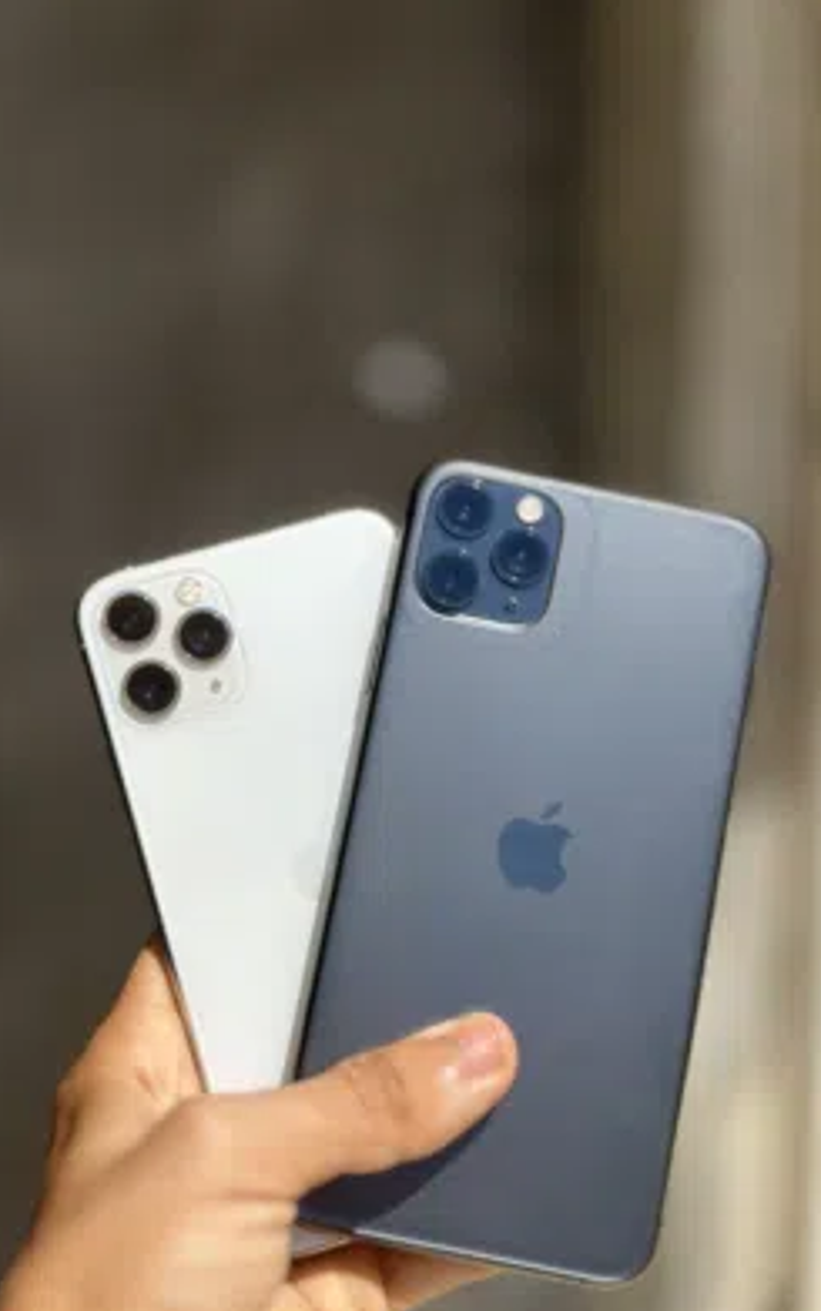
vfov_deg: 38.8
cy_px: 664
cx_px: 426
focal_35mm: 52
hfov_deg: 24.9
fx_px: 1858
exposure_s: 1/8197
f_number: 1.78
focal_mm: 6.86
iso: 100
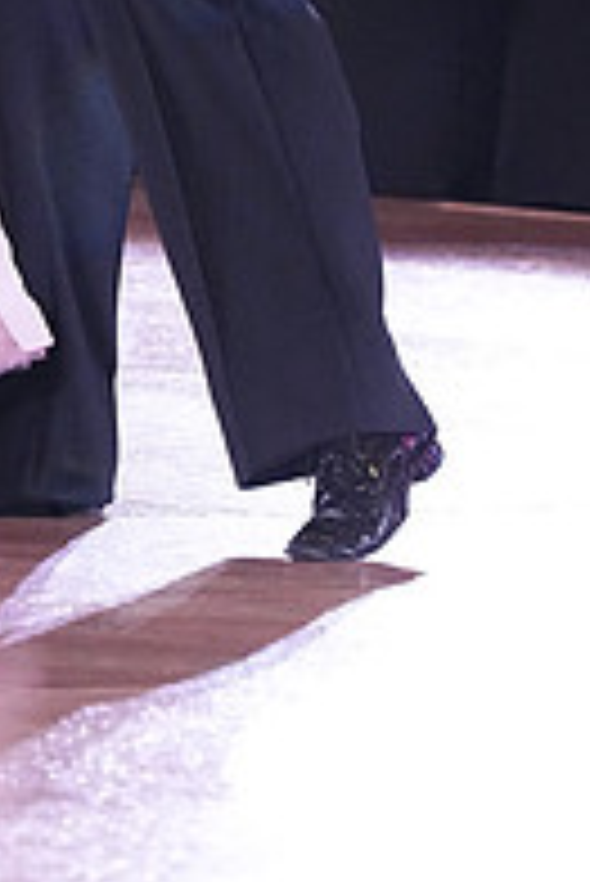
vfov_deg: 3.5
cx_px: -34
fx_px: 14330
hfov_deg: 2.4
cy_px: -400
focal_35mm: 584
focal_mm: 197
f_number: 5.6
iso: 8000
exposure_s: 1/320
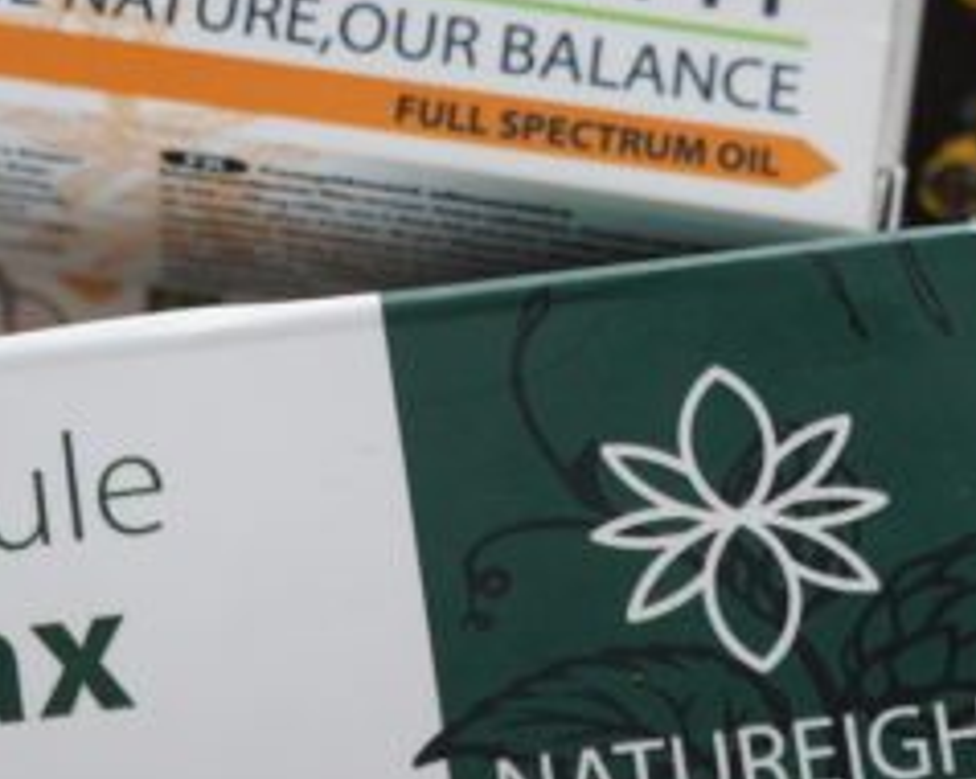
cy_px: 433
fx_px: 3146
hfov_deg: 17.5
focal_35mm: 109
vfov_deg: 14.1
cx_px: 254
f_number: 5
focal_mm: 24
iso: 400
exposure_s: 1/125
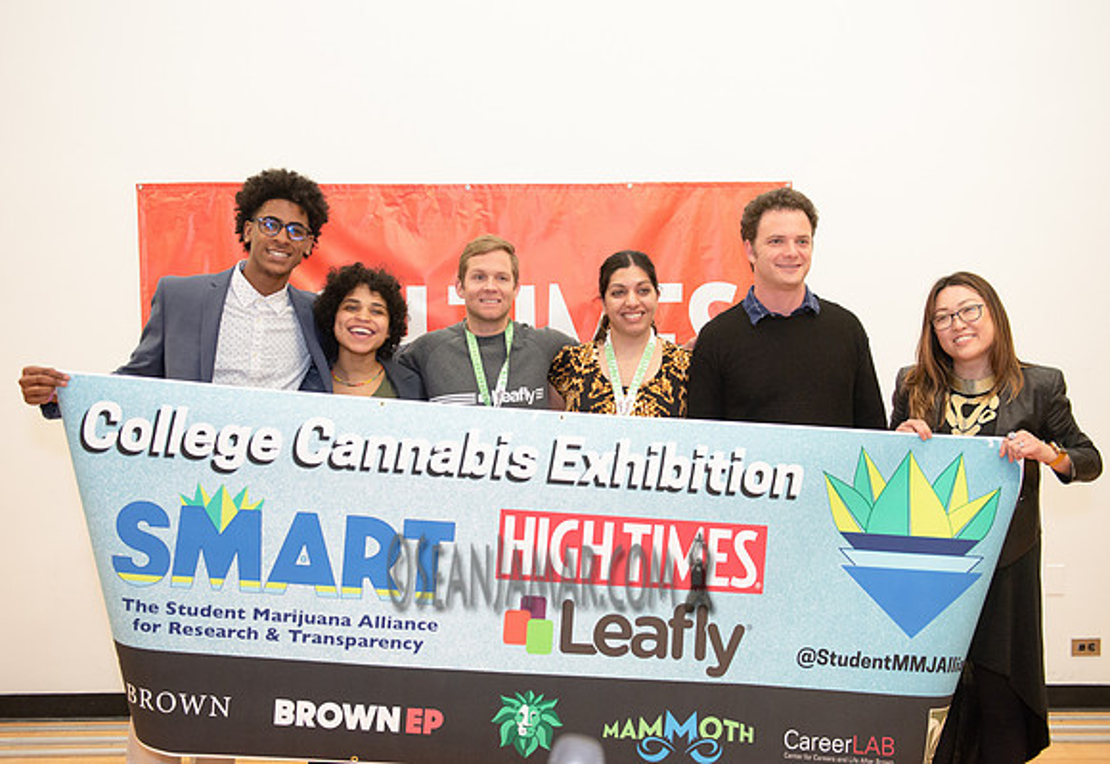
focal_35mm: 34
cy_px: 381
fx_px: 1068
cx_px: 535
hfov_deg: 54.9
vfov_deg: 39.3
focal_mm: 32
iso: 4000
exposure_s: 1/400
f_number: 3.5
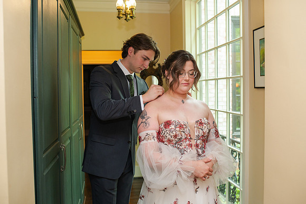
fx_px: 297
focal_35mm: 35
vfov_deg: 37.8
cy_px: 102
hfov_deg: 54.5
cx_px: 153
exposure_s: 1/200
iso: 1000
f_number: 3.5
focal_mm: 35
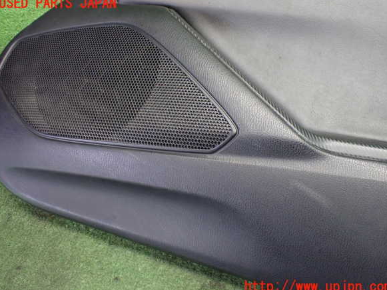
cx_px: 195
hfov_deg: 58.4
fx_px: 346
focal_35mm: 31
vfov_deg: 45.4
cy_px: 145
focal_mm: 5.4
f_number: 2.3
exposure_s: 1/60
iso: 800
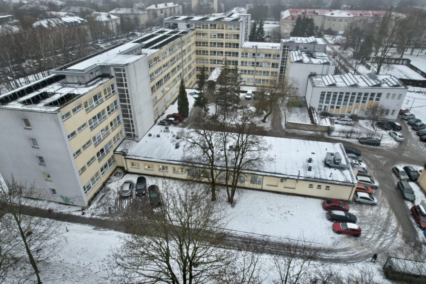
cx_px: 213
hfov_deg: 78.6
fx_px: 260
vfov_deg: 57.2
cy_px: 142
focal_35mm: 22
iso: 100
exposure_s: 1/50
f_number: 2.8
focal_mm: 8.38
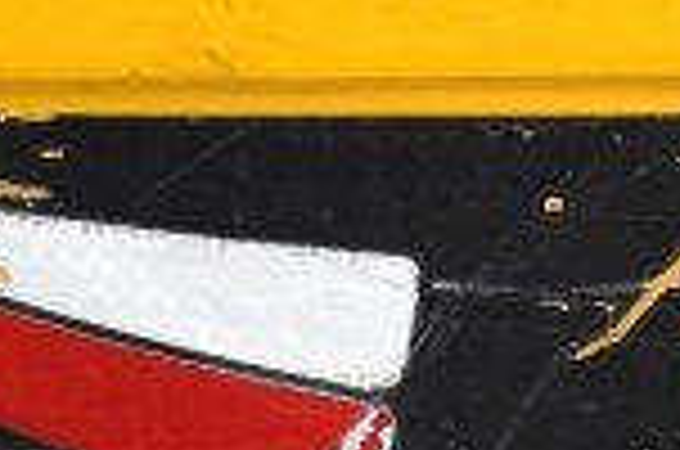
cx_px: 1383
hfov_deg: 7.5
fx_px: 4957
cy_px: 891
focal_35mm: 263
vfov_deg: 5.1
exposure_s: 1/30
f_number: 5
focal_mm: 22
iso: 1600
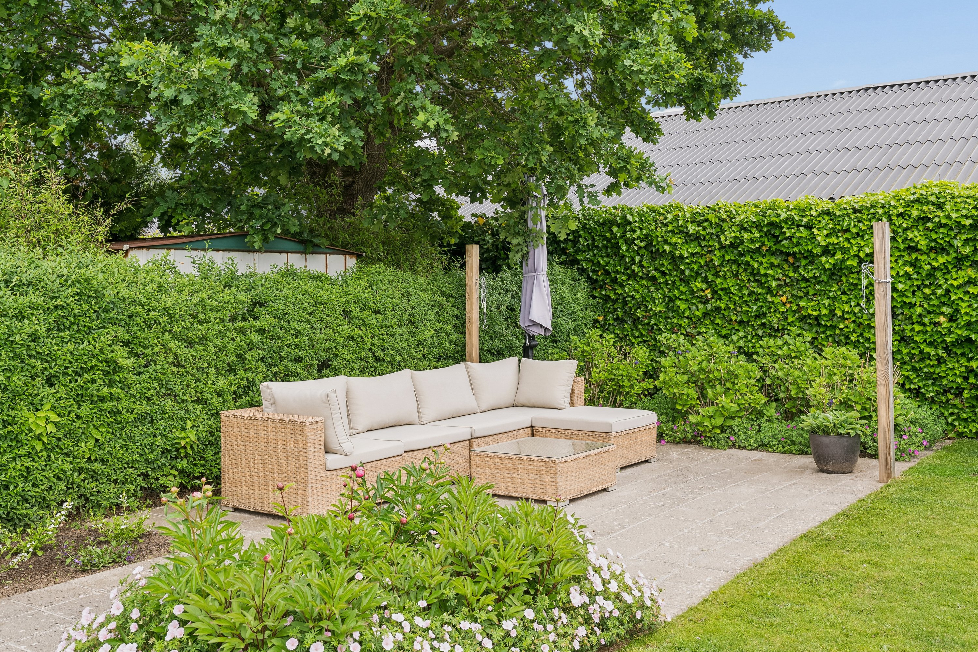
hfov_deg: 55.1
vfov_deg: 38.4
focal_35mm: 34
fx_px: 937
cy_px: 326
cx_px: 489
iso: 200
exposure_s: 1/100
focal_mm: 34.5
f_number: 8
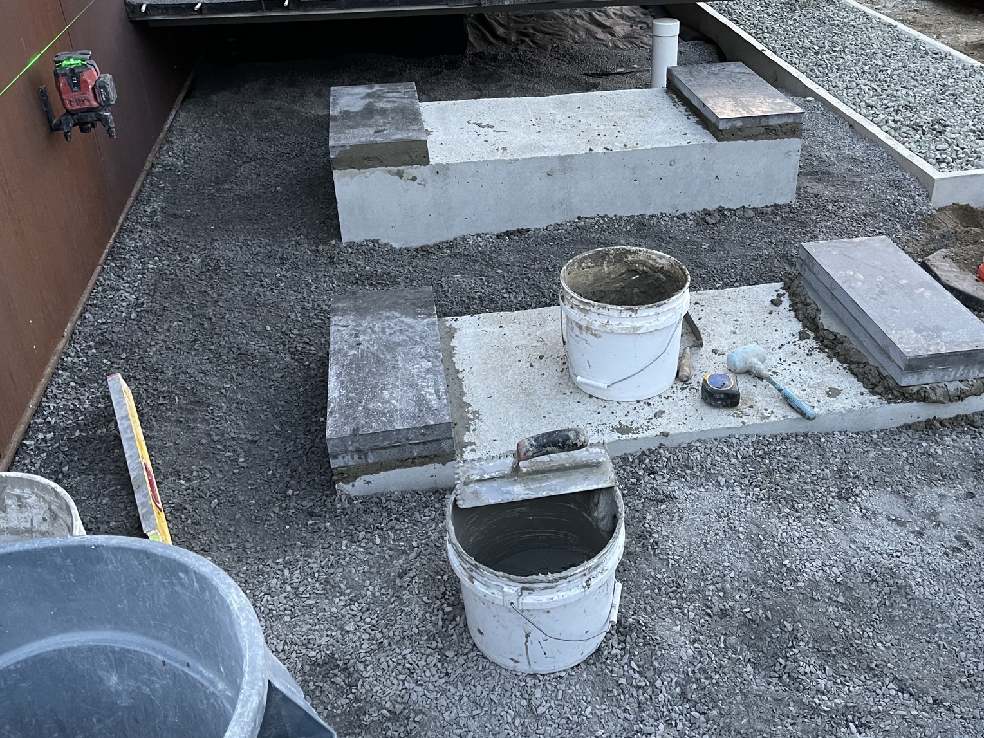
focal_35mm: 34
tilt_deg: -31.2
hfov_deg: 53.6
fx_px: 967
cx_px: 588
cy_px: 299
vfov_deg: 41.6
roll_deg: +0.7
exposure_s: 1/60
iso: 250
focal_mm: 5.1
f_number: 1.6
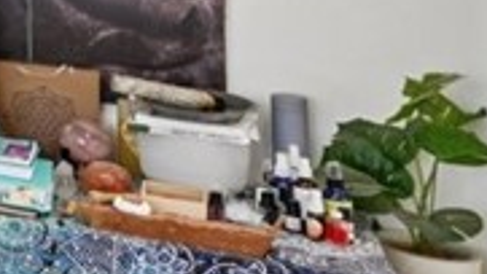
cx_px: -535
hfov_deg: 17.8
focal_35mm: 71
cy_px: -153
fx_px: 917
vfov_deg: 15.5
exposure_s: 1/5
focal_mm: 12
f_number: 8
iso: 250
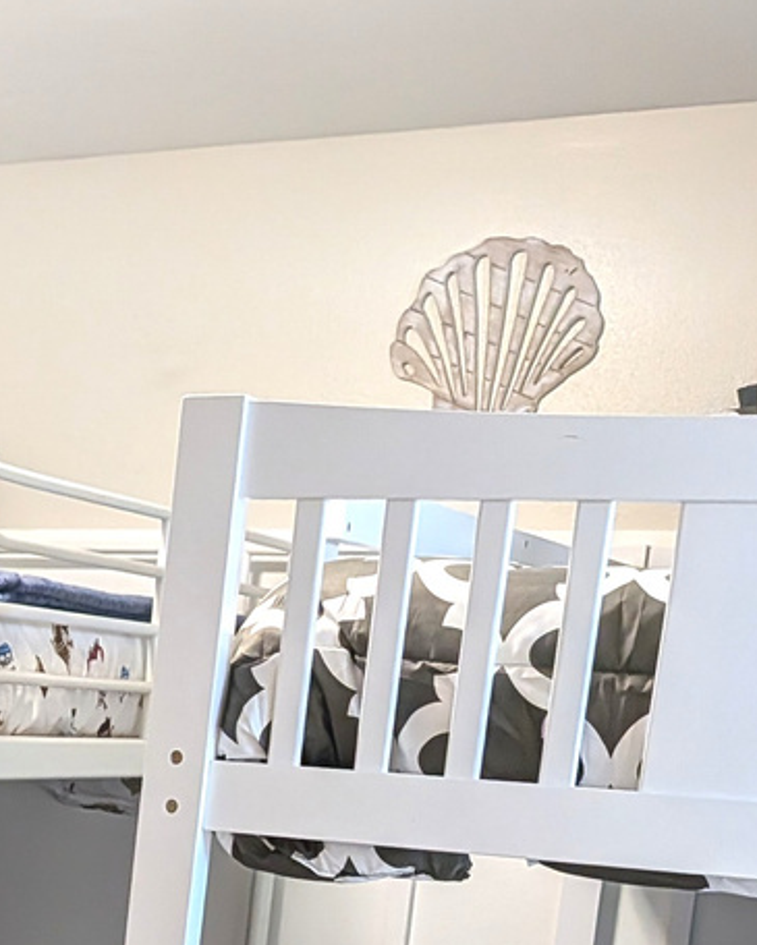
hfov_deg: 17.7
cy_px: 1204
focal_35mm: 79
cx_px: -335
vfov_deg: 21.9
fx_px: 2212
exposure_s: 1/120
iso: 167
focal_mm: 6.9
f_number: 1.68
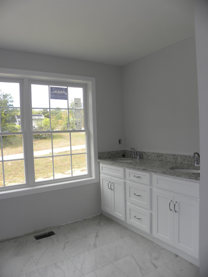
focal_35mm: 26
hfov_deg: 53.1
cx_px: 104
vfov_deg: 67.3
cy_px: 138
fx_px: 208
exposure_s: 1/107
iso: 64
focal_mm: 4.6
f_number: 3.5
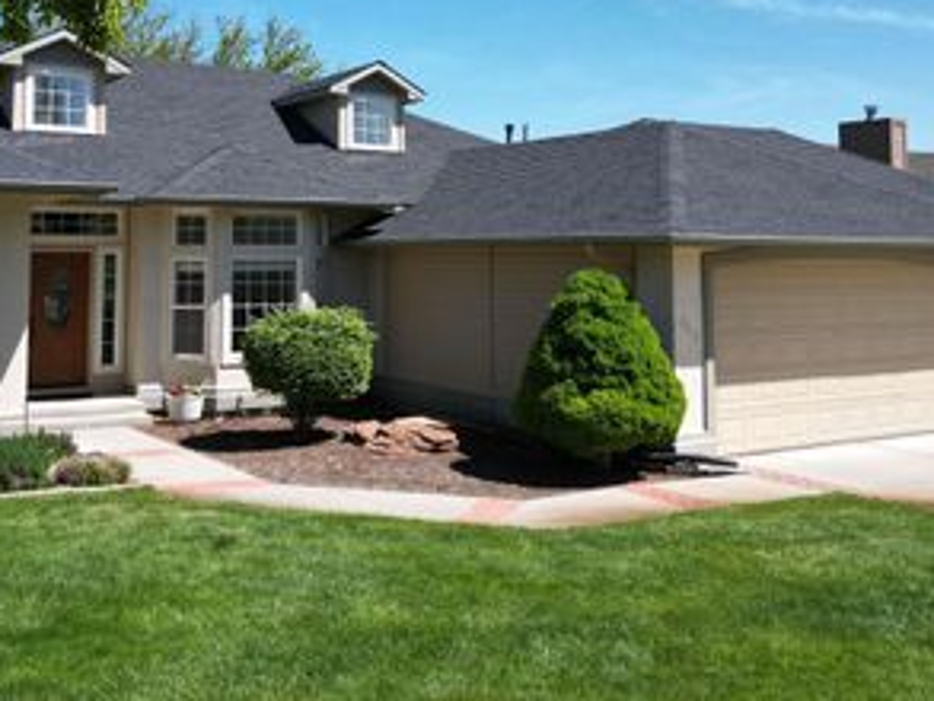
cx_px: 405
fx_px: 1107
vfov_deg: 34.5
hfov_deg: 45.6
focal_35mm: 41
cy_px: 180
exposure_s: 1/2500
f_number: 1.7
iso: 120
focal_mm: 6.72
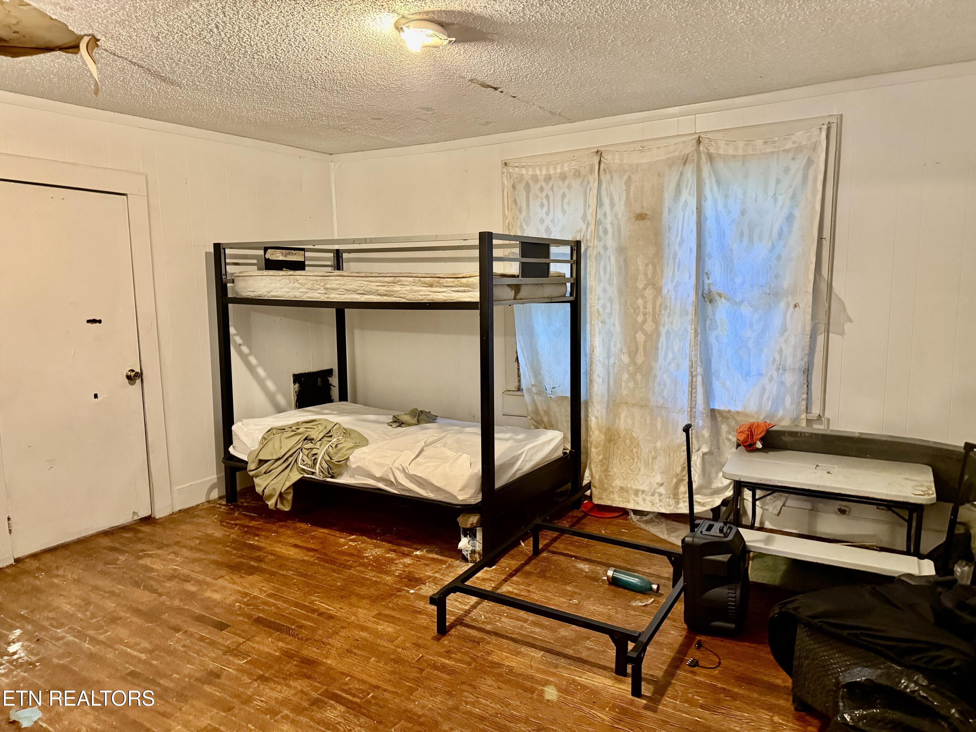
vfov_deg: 56.8
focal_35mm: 24
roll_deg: +0.9
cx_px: 488
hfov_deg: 71.6
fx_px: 677
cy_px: 366
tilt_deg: -8.0
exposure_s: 1/60
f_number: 1.78
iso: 640
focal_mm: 6.76
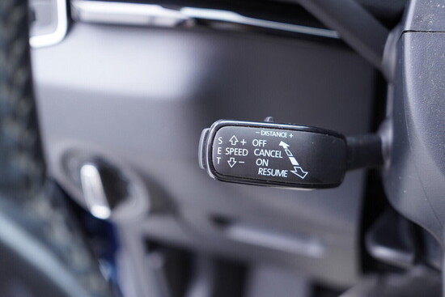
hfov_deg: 53.1
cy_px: 148
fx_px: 445
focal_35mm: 36
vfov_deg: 36.9
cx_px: 222
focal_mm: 24
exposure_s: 1/40
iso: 640
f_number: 2.8
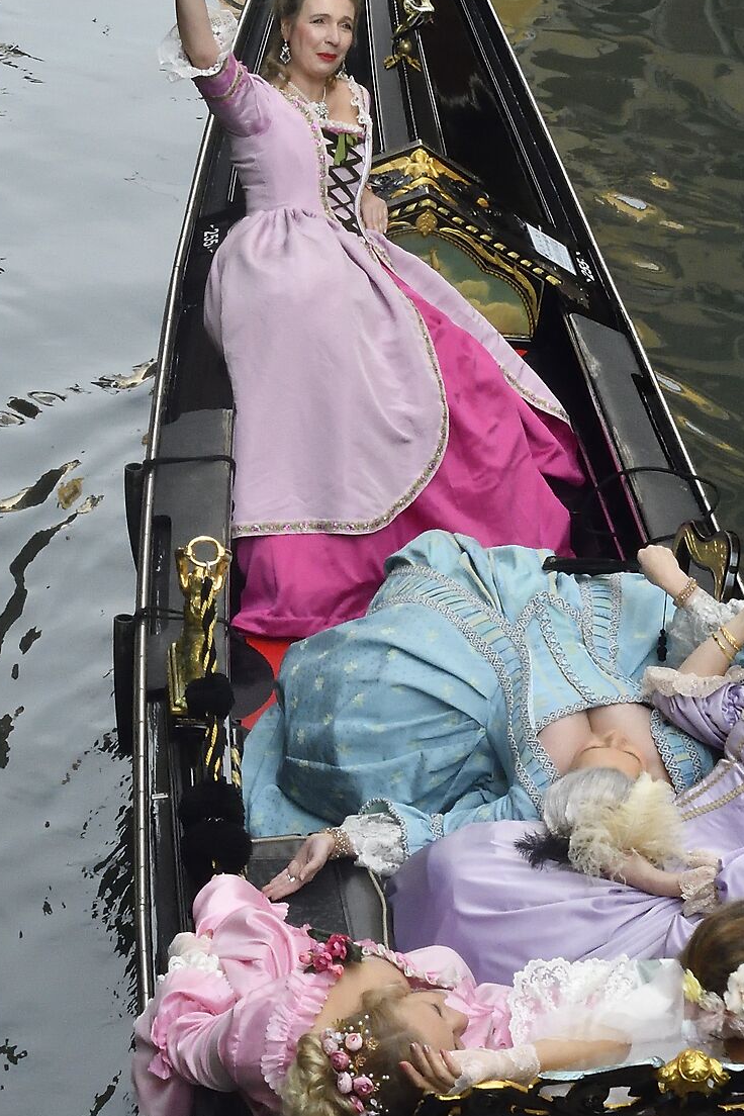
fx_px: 3536
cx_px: 536
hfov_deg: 12.0
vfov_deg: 17.9
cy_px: 670
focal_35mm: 114
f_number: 20
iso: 2200
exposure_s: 1/250
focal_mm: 35
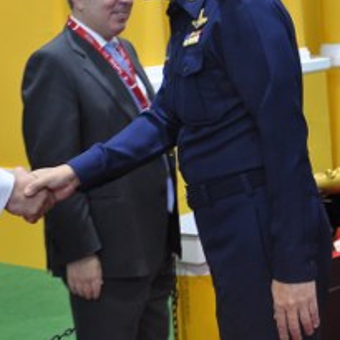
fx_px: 1322
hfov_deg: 14.6
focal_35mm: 119
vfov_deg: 14.5
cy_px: 31
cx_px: 146
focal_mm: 30
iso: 640
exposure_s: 1/25
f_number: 4.2
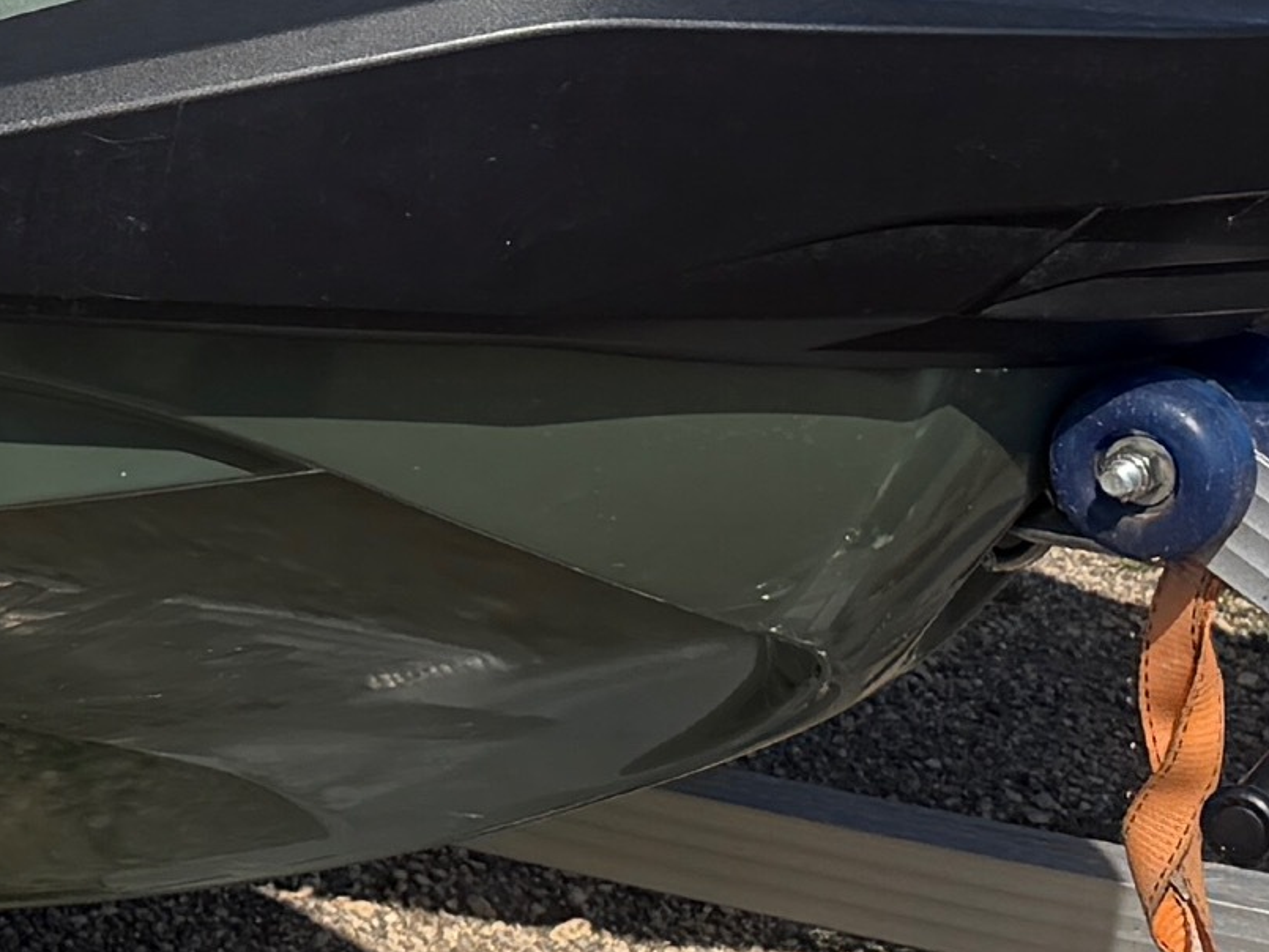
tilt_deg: -4.5
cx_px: -852
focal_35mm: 141
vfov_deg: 10.3
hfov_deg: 12.9
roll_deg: -0.6
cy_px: -284
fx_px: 5170
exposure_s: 1/4975
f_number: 1.78
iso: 80
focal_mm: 6.76
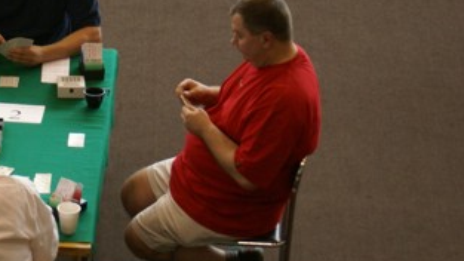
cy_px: 79
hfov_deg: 11.0
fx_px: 2376
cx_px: -22
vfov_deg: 6.3
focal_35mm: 193
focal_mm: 55
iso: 400
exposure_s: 1/60
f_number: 5.6
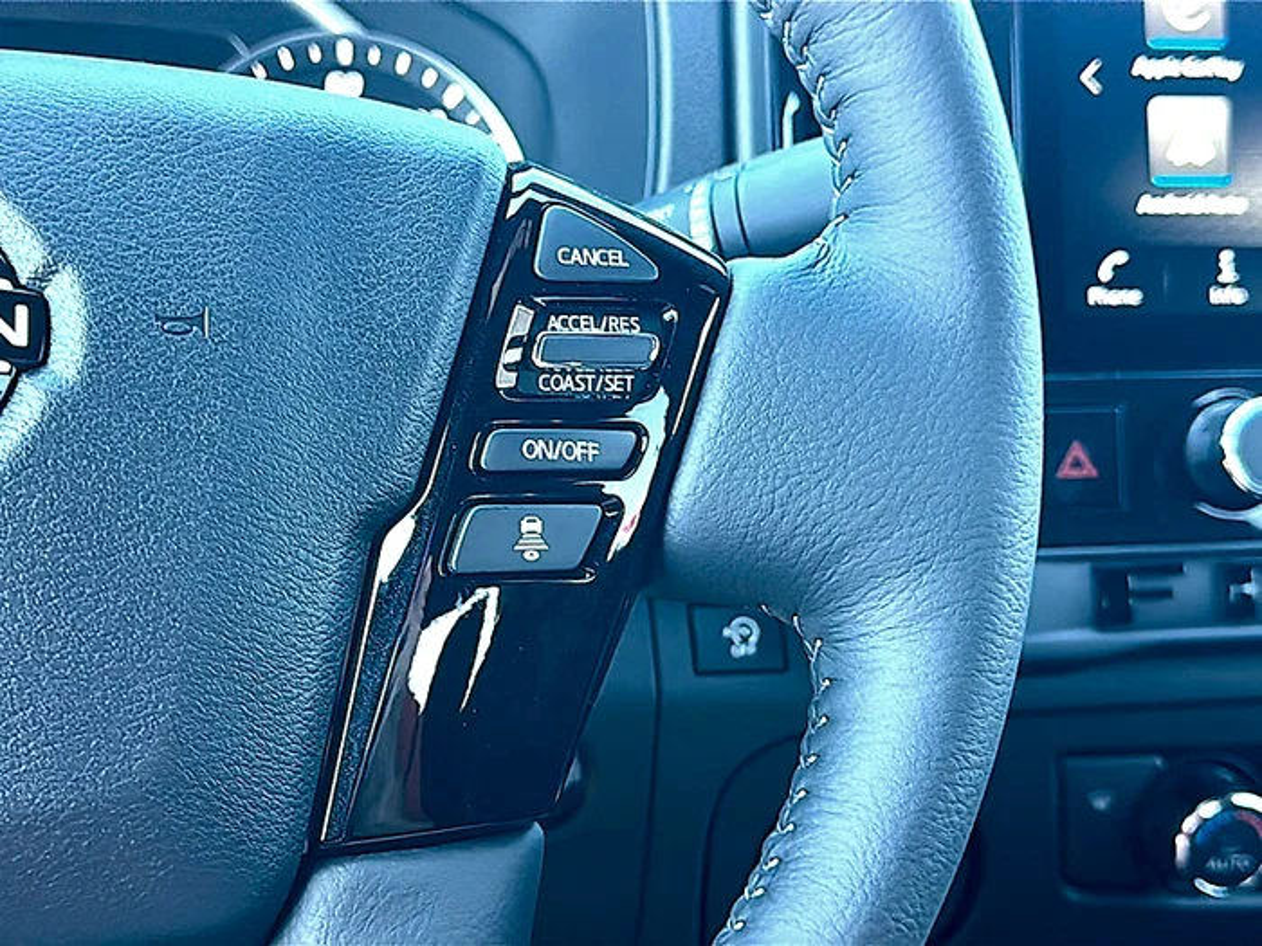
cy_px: 473
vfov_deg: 32.9
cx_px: 631
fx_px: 1604
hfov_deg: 42.9
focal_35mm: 44
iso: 125
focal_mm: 6.86
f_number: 1.78
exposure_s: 1/124
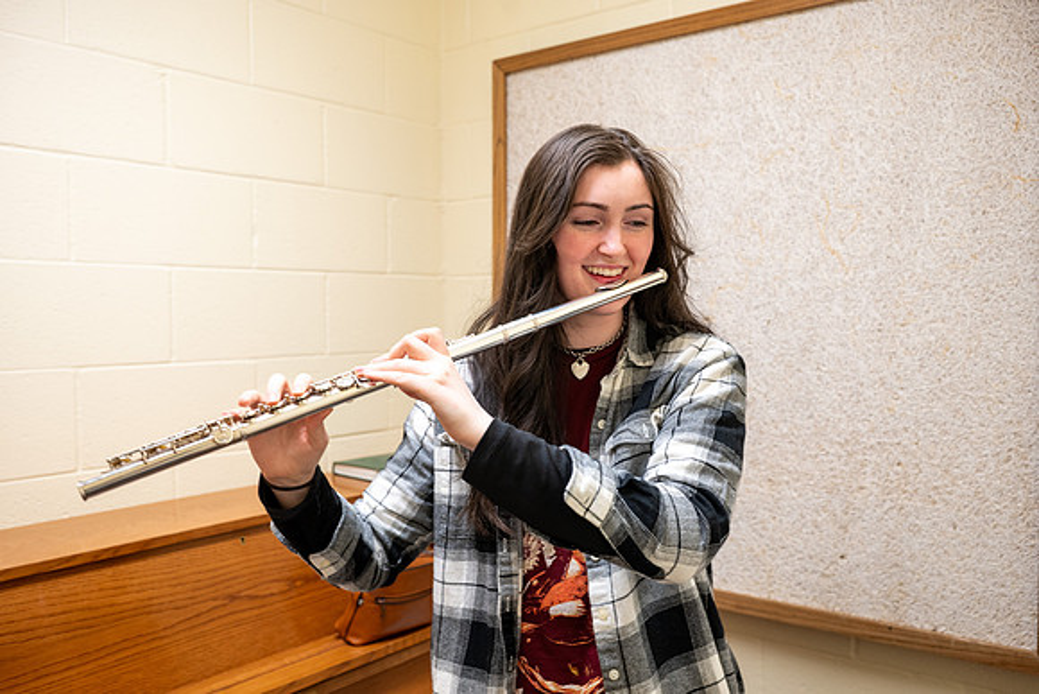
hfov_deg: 59.5
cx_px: 520
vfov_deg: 41.7
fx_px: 909
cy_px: 347
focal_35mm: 32
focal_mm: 31.5
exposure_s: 1/100
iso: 1000
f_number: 4
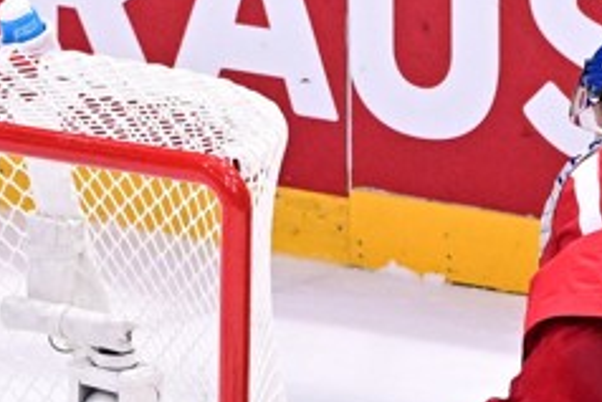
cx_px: 215
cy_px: 449
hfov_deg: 3.6
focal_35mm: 579
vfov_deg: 2.4
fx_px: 9688
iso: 3200
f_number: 4.5
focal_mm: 200
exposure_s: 1/1000
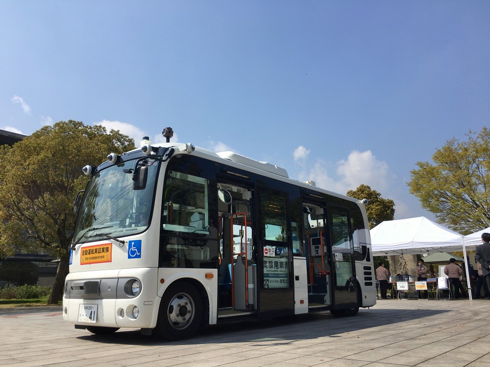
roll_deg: +2.6
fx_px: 411
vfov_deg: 48.2
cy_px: 184
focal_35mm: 29
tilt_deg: +13.7
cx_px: 245
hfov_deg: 61.7
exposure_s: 1/1832
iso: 25
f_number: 2.2
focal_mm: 4.15
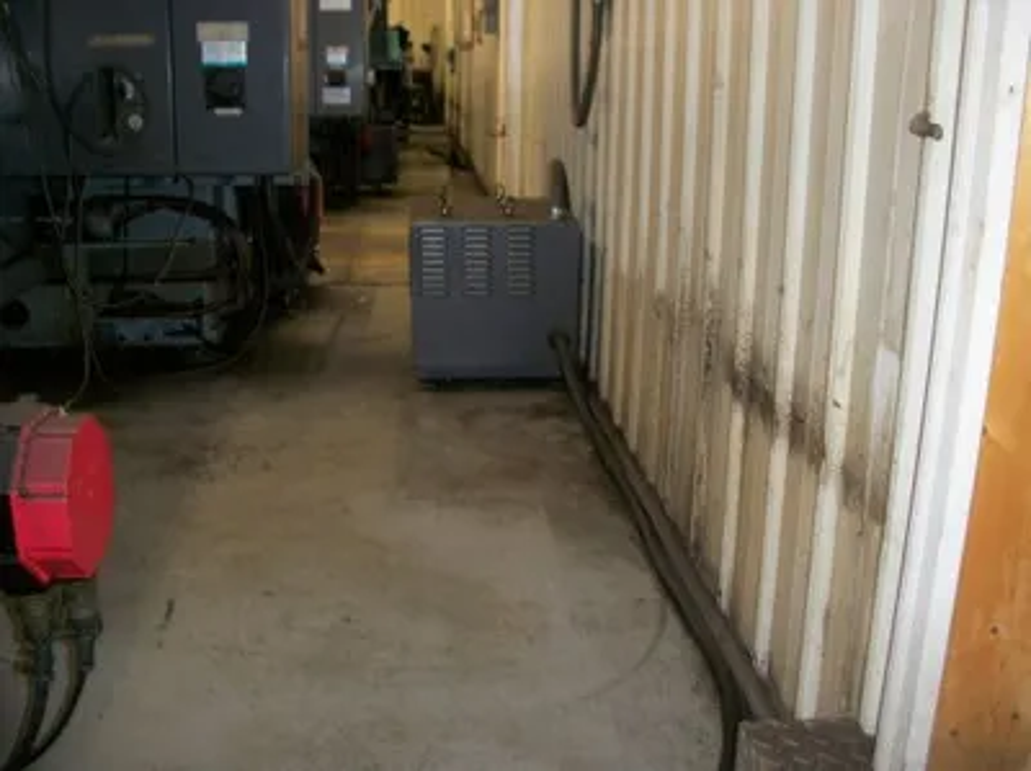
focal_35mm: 35
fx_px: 1041
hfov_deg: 52.7
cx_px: 516
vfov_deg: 40.6
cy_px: 386
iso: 160
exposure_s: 1/30
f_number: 3.1
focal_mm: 6.3
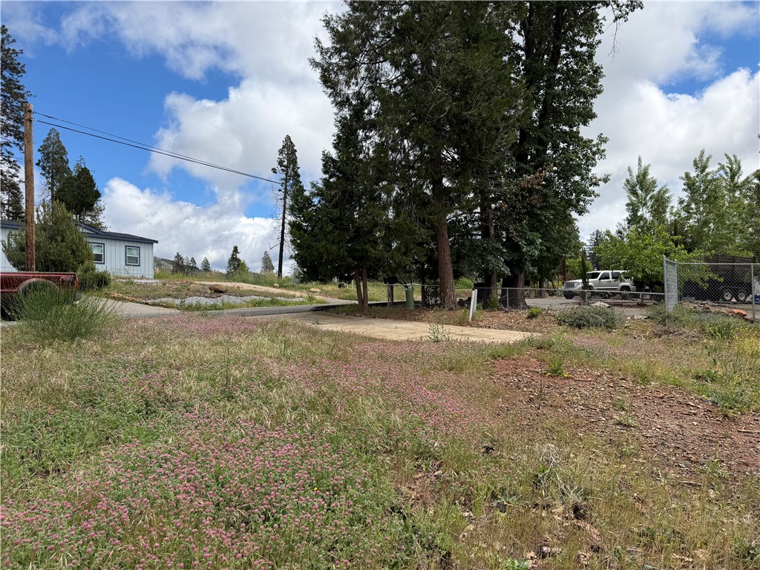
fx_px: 527
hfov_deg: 71.6
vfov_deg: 56.8
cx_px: 380
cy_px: 285
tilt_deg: +0.9
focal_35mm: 24
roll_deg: +2.4
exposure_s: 1/4673
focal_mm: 6.76
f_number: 1.78
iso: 100
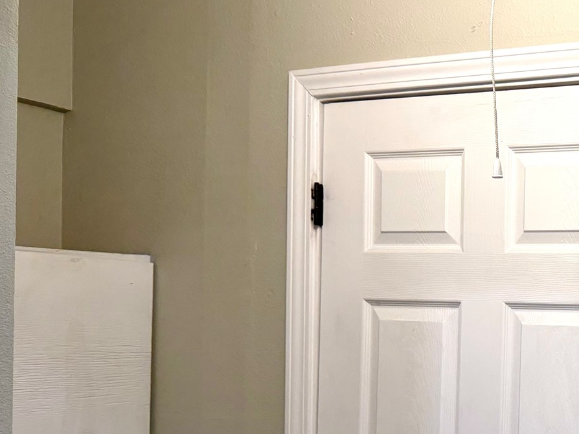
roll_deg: -0.8
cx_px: 657
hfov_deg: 30.7
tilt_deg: -1.3
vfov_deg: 26.2
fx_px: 920
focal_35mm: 55
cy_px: 336
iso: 125
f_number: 1.78
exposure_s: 1/120
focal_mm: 6.76
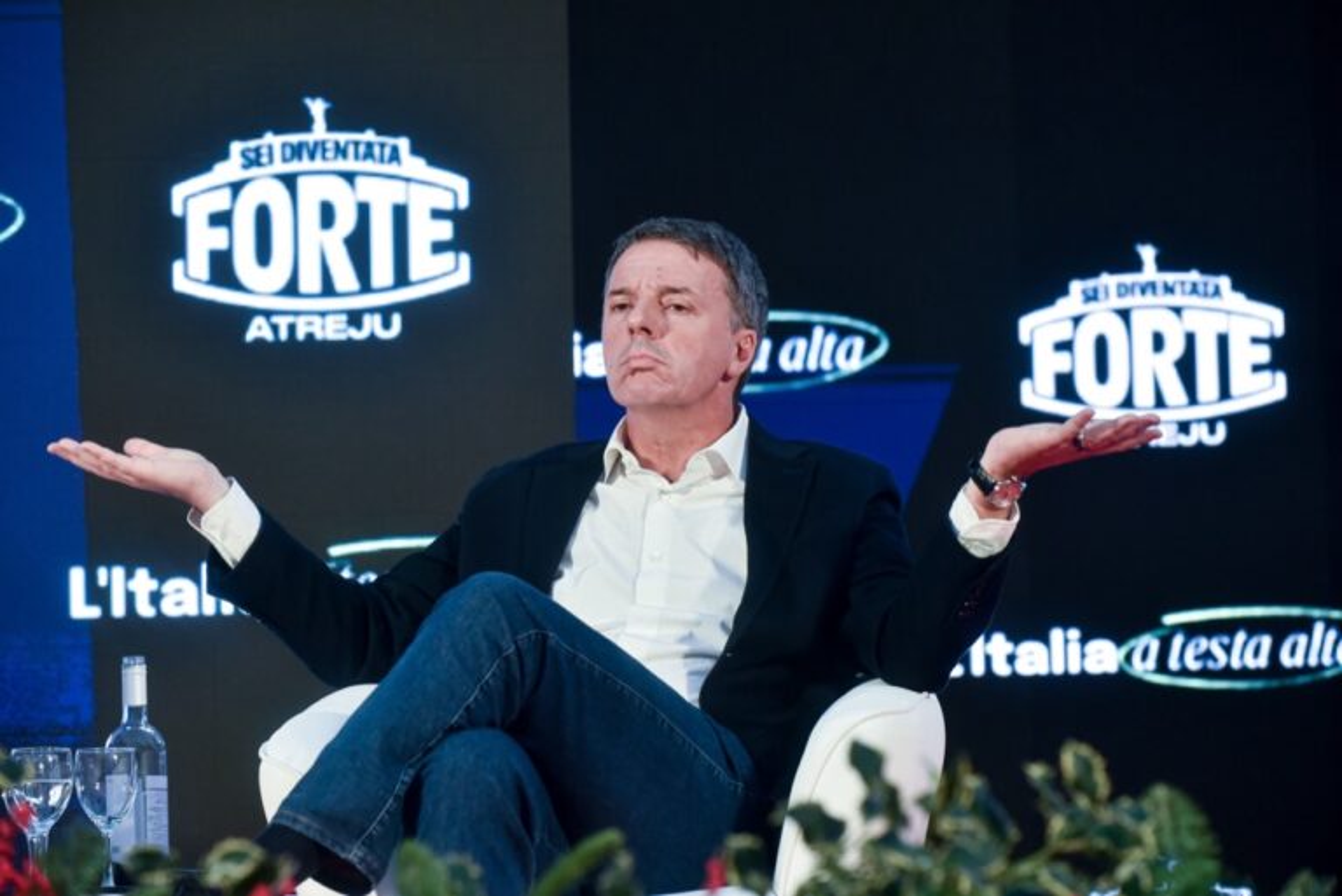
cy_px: 448
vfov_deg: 9.8
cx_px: 671
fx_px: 5222
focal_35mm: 140
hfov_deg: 14.6
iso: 1600
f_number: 4.5
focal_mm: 140
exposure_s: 1/400
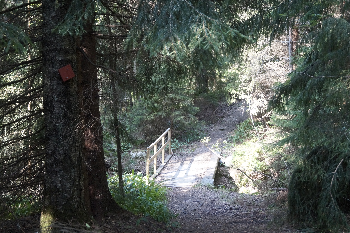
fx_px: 510
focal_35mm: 52
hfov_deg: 37.9
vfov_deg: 25.7
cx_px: 175
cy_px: 116
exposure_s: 1/160
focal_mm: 35
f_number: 4.5
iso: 2000
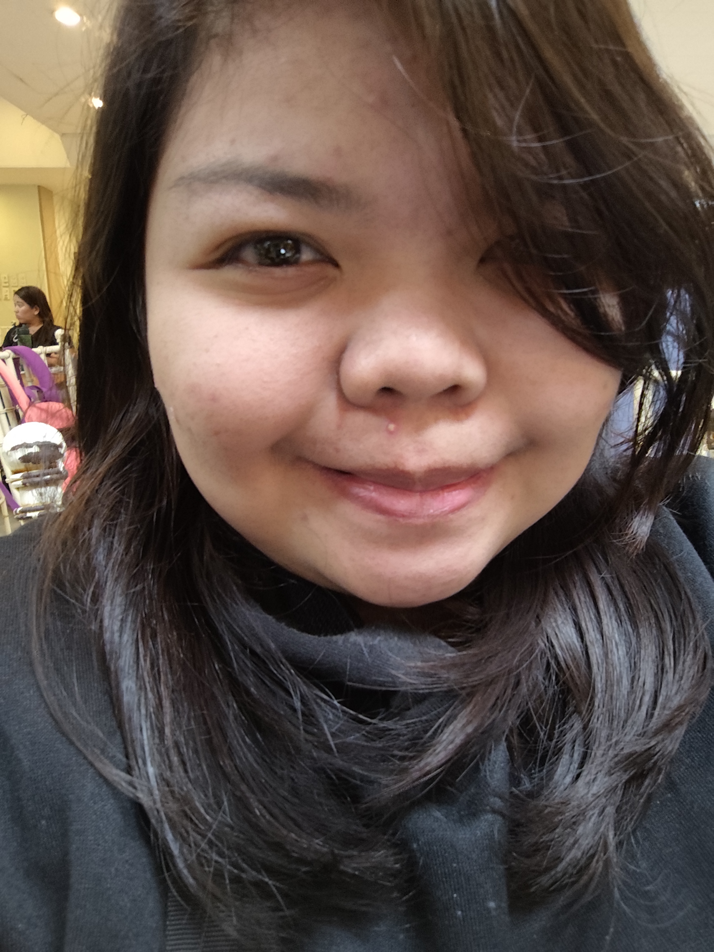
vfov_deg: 71.6
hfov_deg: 56.8
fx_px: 660
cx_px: 357
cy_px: 476
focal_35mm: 24
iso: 500
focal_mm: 3.27
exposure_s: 1/24
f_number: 2.45
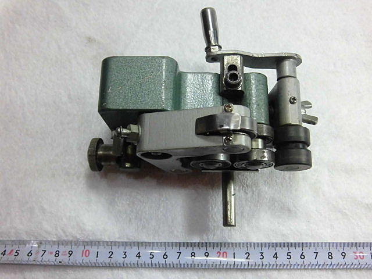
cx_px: 186
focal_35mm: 36
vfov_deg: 39.7
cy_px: 140
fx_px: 387
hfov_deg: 51.4
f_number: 3.1
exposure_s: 1/60
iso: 200
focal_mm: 6.4
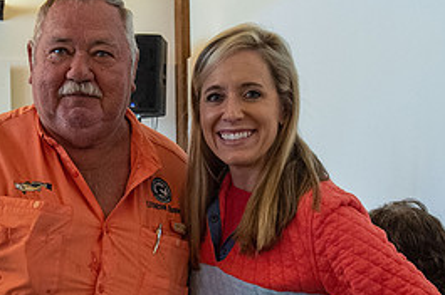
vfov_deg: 23.5
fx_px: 704
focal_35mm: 57
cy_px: 225
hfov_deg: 34.8
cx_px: 156
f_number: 6.3
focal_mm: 26
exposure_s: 1/125
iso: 5000
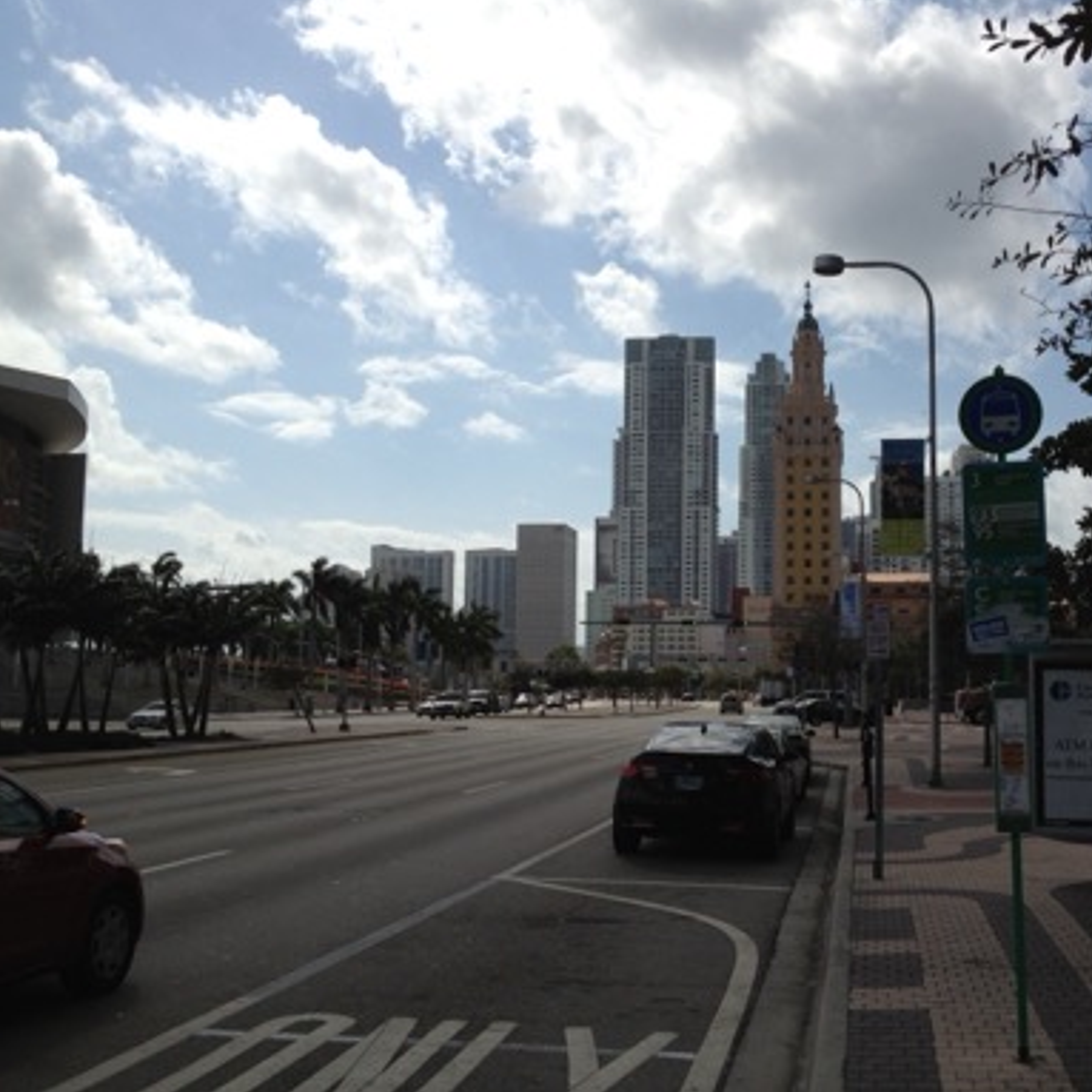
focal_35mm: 42
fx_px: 1499
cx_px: 738
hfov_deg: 39.5
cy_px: 539
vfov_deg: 40.0
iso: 64
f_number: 2.4
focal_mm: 4.28
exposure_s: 1/5025
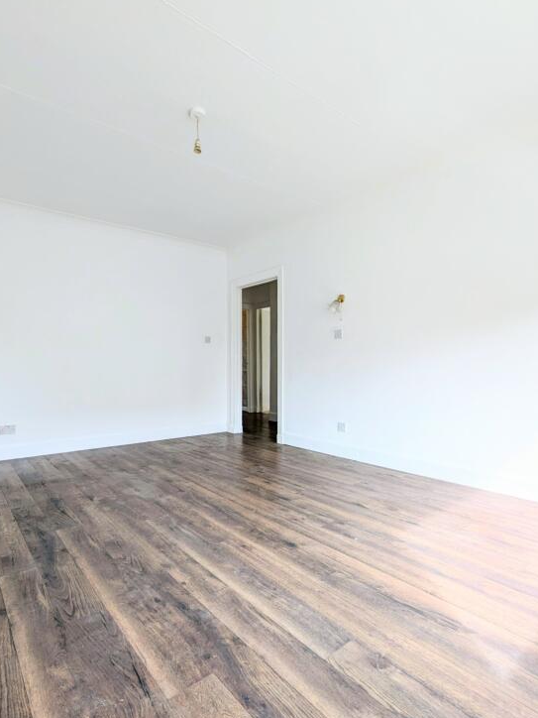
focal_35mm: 17
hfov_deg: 74.4
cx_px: 233
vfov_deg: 91.0
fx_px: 352
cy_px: 374
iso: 52
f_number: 1.7
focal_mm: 2.02
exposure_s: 1/281
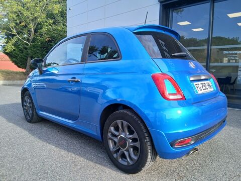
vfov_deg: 53.1
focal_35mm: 26
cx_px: 120
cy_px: 90
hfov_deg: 67.3
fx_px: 181
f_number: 1.8
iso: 20
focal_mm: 3.98
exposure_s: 1/101
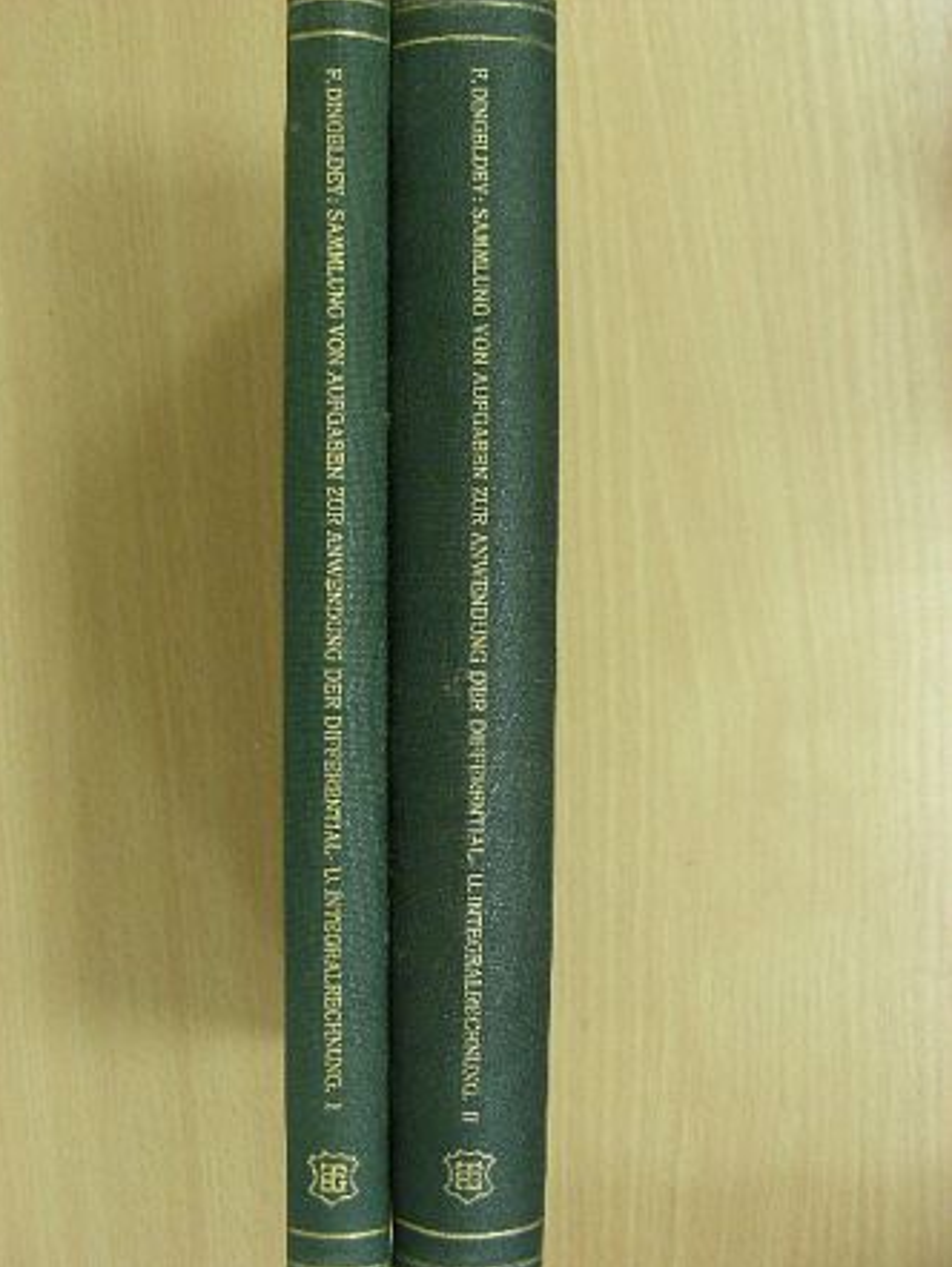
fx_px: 1539
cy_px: 644
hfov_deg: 34.4
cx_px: 467
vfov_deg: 44.8
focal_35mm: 42
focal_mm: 6.8
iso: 200
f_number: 3.5
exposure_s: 1/11.3
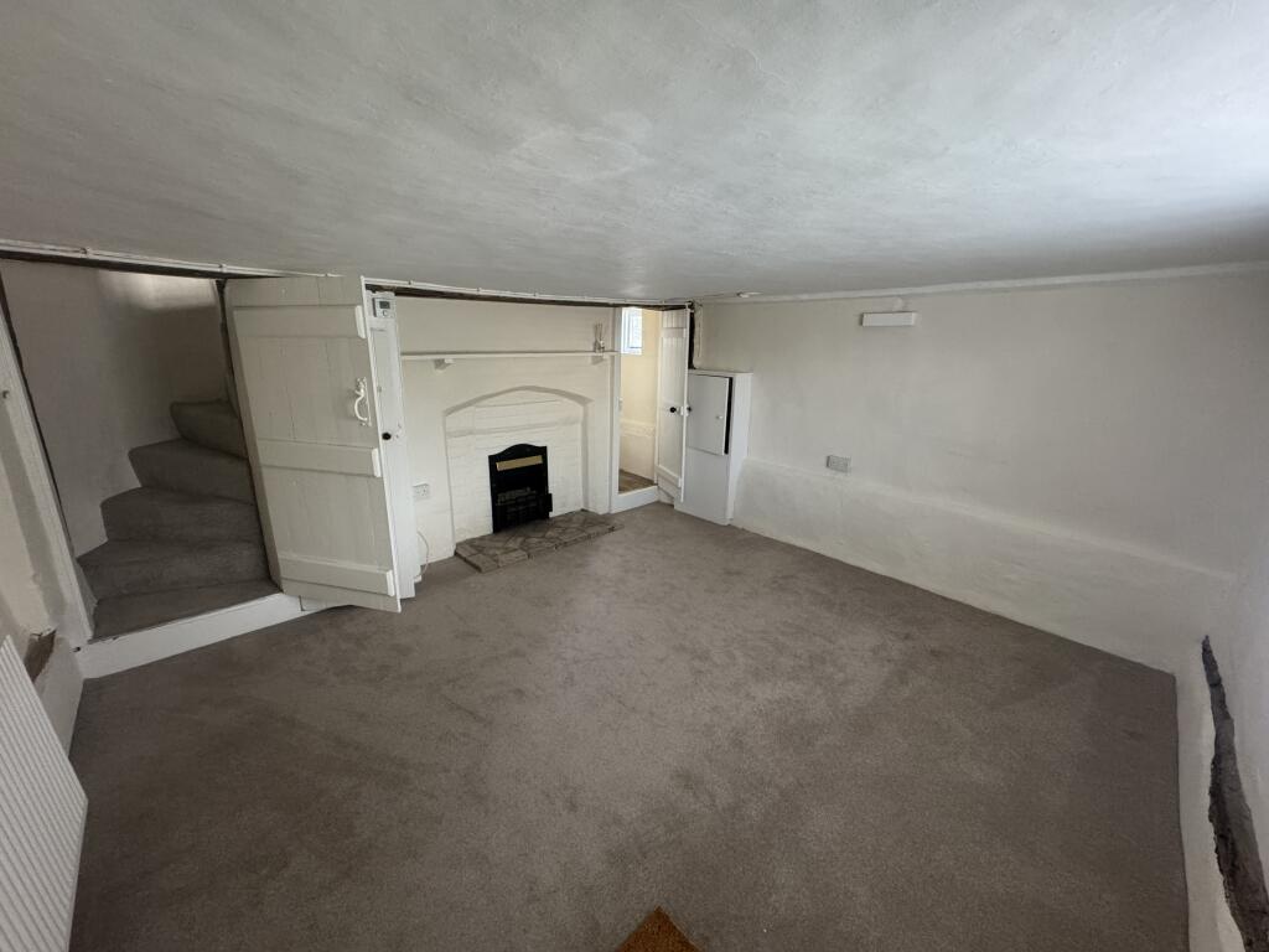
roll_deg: -1.0
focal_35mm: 14
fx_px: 513
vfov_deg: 85.7
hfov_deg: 102.1
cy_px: 476
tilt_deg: -15.3
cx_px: 634
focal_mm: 2.22
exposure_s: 1/60
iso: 400
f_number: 2.2
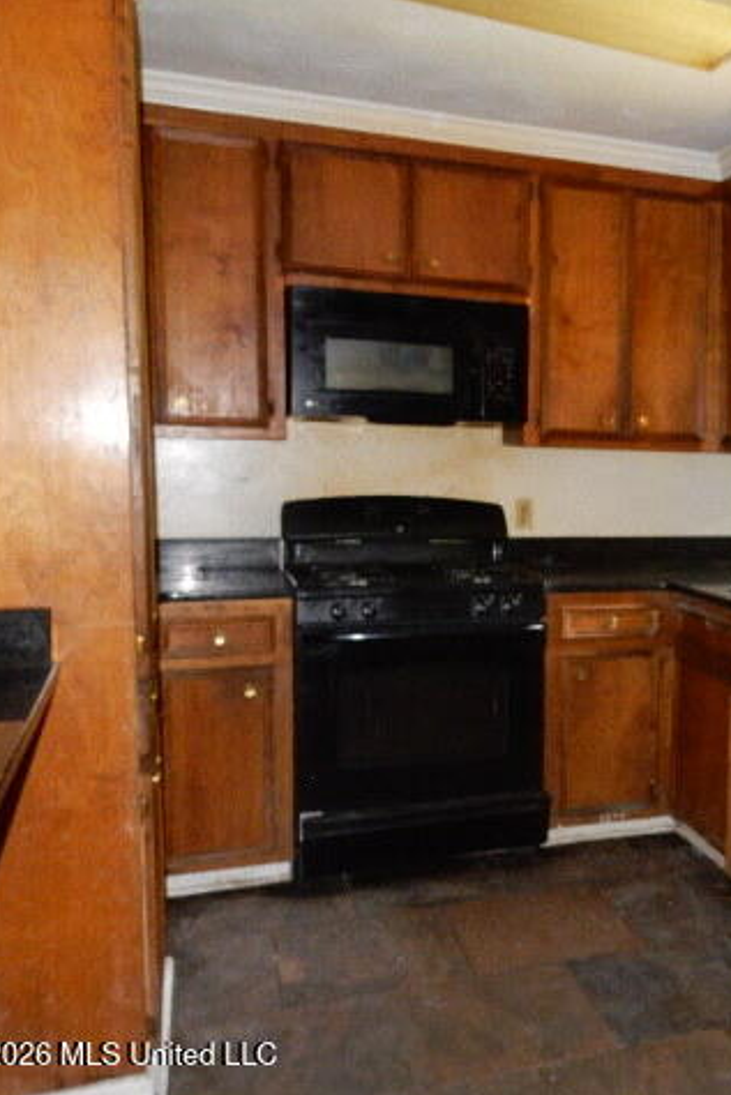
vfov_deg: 54.4
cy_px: 551
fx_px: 1065
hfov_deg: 35.2
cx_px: 687
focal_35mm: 35
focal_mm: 4.5
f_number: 3.7
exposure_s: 1/30
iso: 500
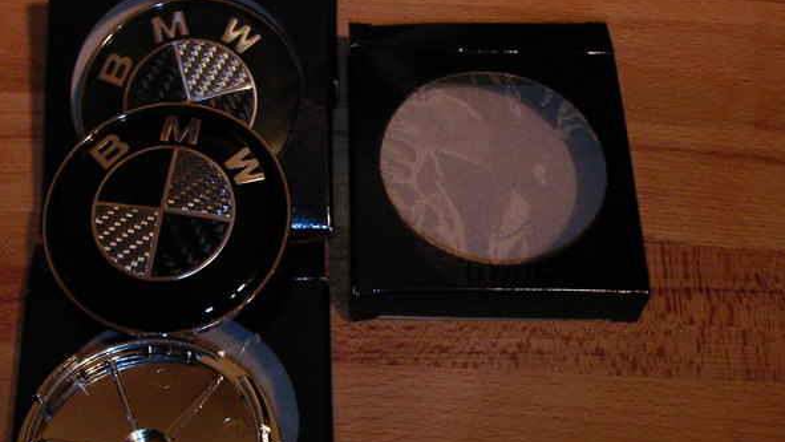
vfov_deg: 21.5
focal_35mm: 56
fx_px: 1166
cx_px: 351
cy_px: 242
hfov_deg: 37.2
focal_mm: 5.8
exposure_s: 1/30
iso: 100
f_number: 3.5
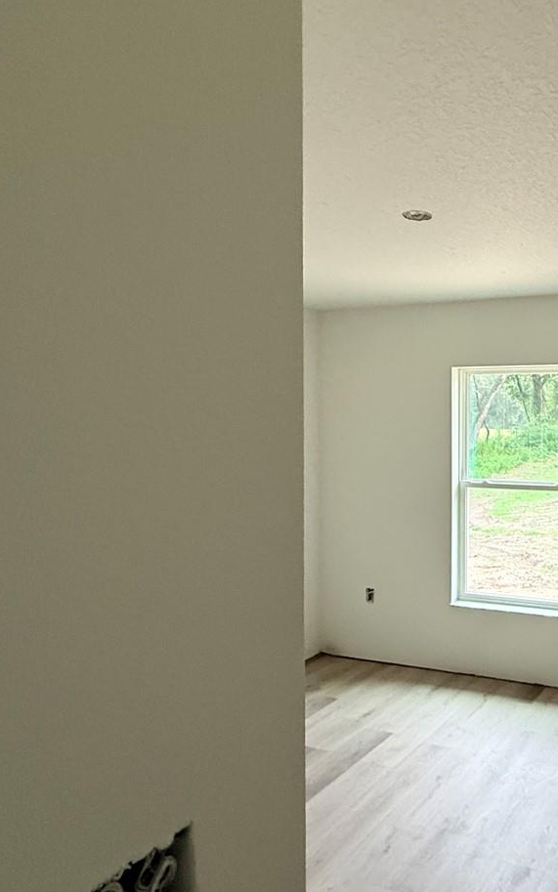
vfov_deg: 70.4
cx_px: 568
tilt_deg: -3.8
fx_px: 632
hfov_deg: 41.0
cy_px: 445
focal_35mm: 26
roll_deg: -1.2
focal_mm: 2.22
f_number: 2.2
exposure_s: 1/76
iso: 320
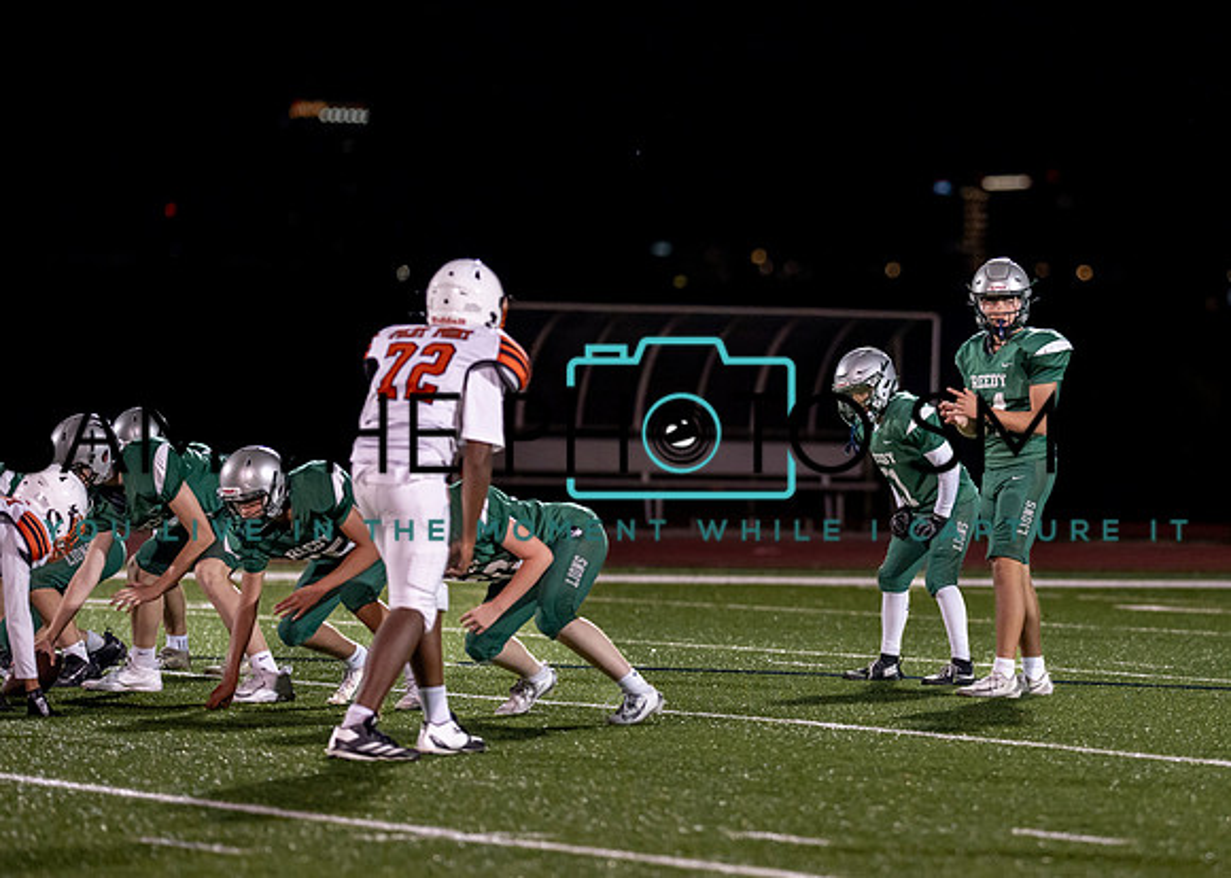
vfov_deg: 5.9
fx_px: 8492
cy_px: 450
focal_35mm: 243
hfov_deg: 8.3
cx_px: 972
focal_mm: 135
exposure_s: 1/1250
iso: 1600
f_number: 1.8
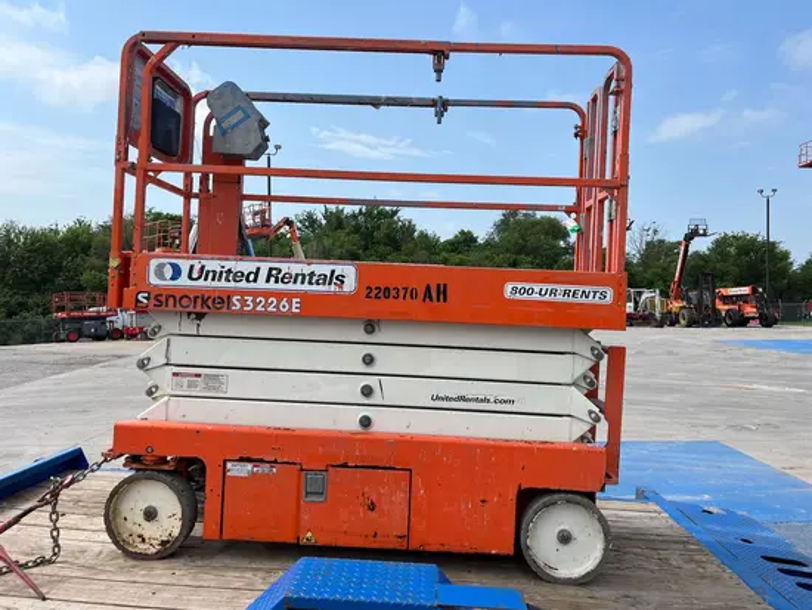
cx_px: 406
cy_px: 305
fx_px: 610
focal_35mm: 26
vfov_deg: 53.1
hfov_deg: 67.3
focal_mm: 5.1
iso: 50
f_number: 1.6
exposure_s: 1/4310
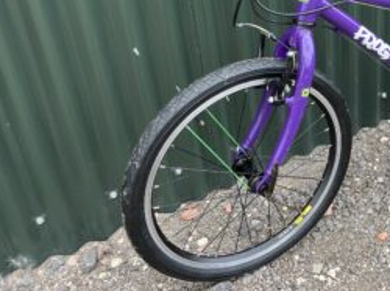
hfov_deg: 36.3
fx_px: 563
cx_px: 339
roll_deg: +1.9
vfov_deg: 28.4
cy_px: 53
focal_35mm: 50
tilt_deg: -30.2
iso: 50
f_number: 1.6
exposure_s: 1/361
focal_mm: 5.1
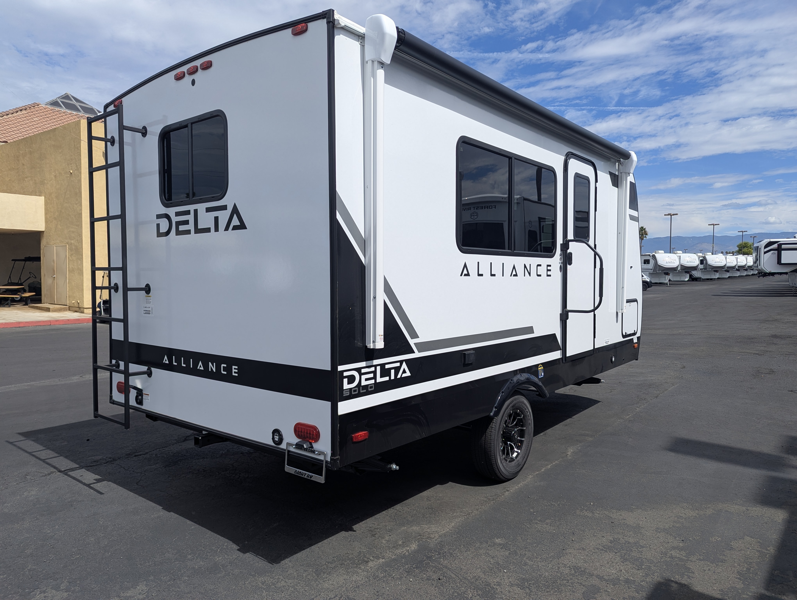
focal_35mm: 24
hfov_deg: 71.5
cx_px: 398
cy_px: 300
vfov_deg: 56.9
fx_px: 553
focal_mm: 6.81
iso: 47
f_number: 1.85
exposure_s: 1/3058
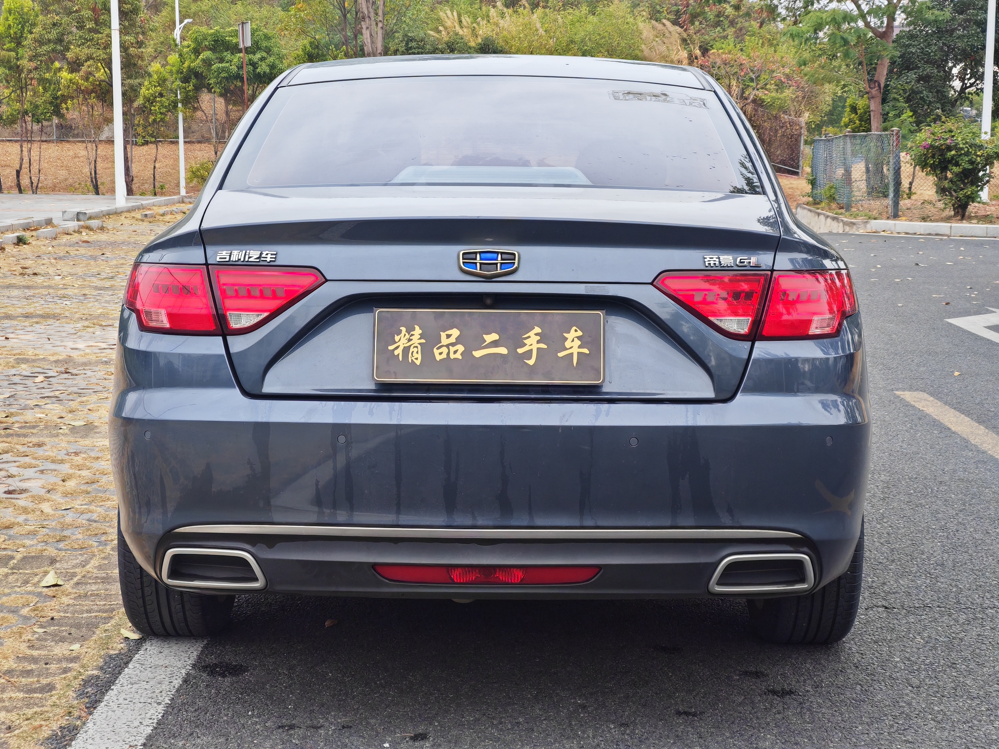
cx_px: 500
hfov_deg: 31.2
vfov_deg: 23.7
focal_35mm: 62
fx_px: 1789
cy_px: 374
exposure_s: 1/100
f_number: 2.4
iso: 50
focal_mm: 6.38
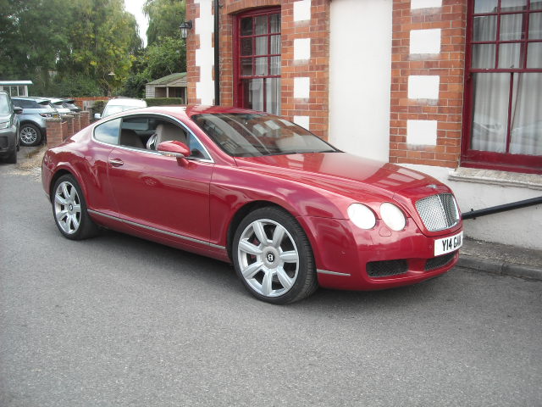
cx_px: 271
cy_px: 204
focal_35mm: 35
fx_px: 548
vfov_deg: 40.7
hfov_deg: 52.6
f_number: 2.8
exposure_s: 1/168
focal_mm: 5.7
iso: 64
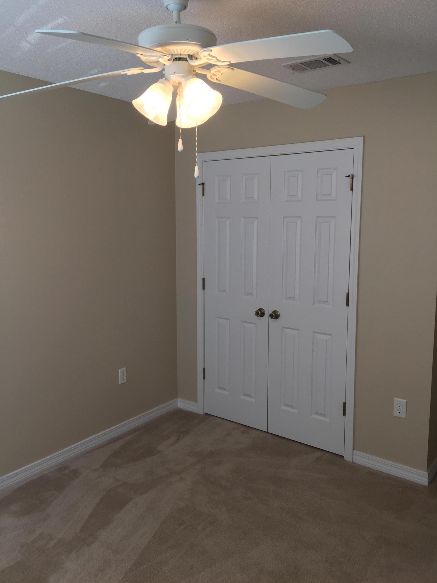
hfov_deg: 48.2
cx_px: 218
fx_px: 488
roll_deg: -0.3
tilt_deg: -7.4
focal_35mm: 29
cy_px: 292
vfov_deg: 61.7
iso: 40
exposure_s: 1/60
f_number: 2.2
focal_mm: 4.15
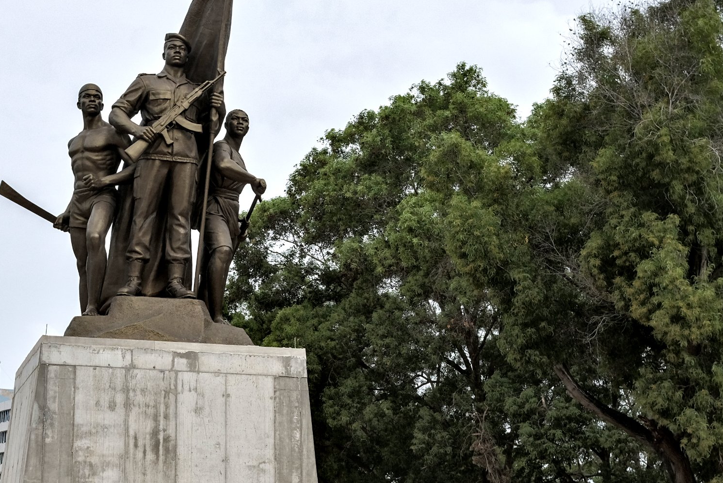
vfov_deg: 20.6
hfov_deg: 30.5
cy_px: 268
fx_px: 1326
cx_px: 314
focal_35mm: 66
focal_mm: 27
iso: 400
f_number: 8
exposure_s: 1/850
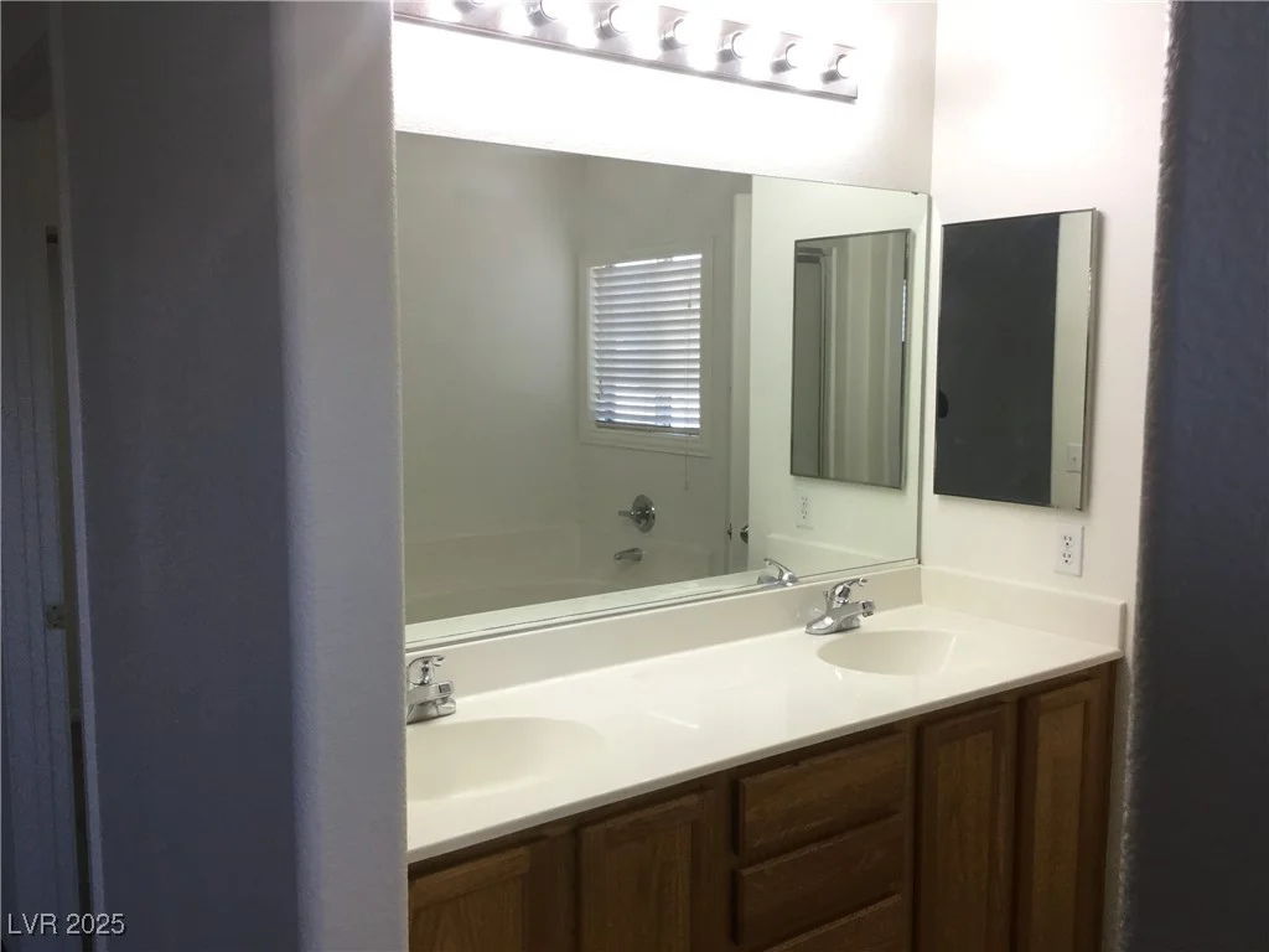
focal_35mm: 31
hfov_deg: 58.4
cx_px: 634
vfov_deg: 45.4
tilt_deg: -6.9
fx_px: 1136
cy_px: 476
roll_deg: -0.1
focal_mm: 3.3
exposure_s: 1/40
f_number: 2.4
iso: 32
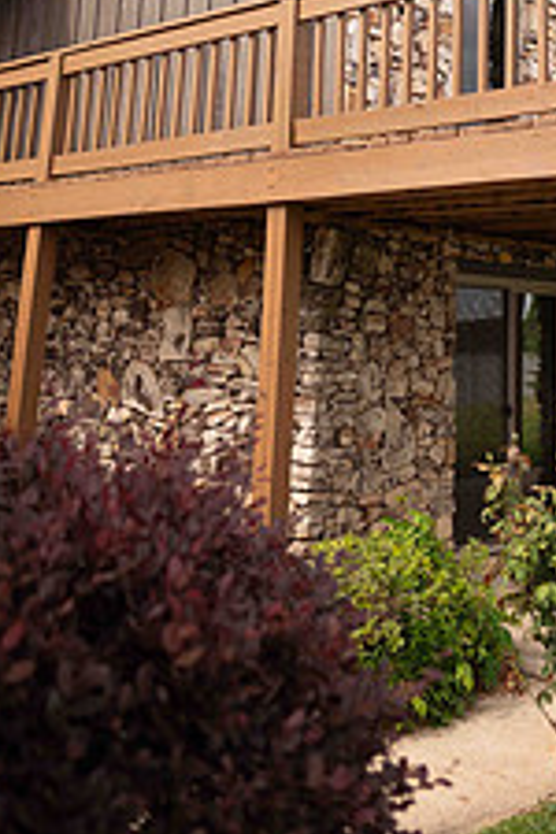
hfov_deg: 27.5
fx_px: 1112
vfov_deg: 37.5
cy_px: 37
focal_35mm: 48
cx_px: 445
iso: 125
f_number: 2.5
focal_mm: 24
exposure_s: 1/1000
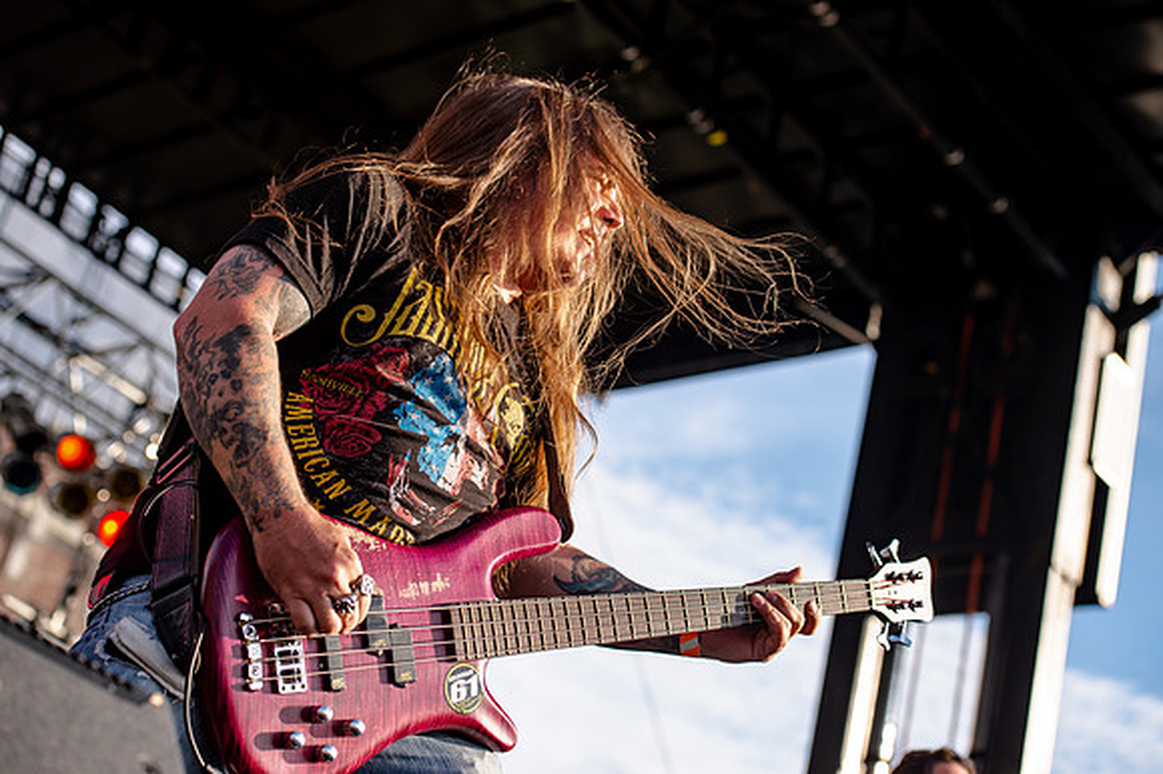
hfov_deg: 28.9
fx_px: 2260
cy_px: 387
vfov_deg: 19.4
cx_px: 582
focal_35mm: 70
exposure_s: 1/640
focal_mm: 70
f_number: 5
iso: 125
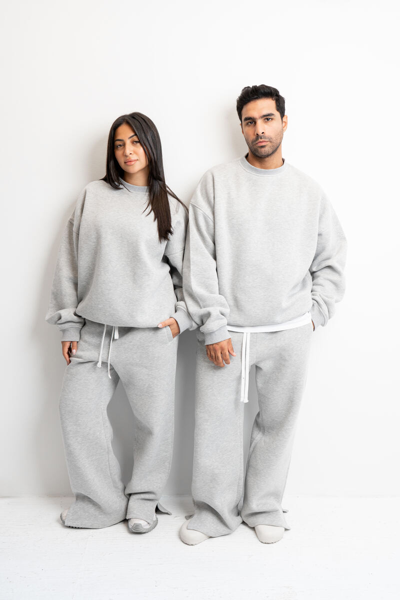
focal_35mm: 37
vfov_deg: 51.9
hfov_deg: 35.9
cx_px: 200
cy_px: 300
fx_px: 617
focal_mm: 37
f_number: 6.3
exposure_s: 1/160
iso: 320
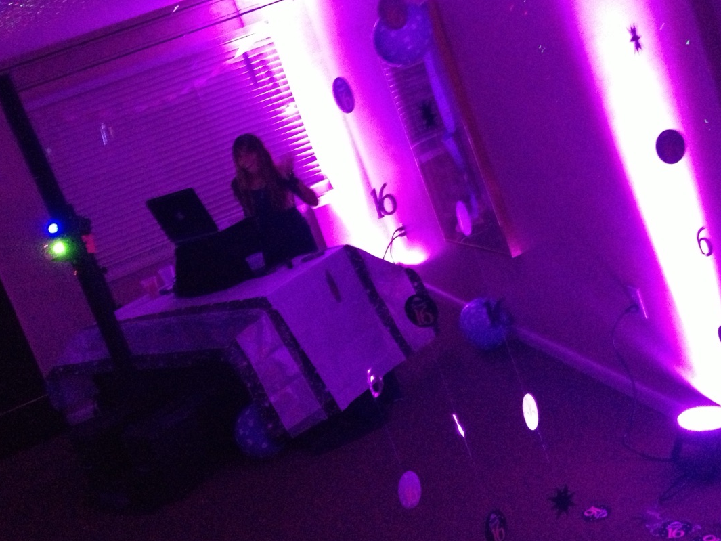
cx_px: 341
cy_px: 215
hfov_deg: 41.2
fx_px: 958
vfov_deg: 31.4
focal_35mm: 46
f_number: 2.4
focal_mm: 4.28
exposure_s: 1/15
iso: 640
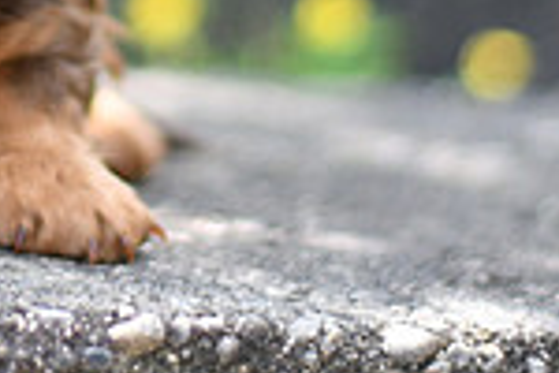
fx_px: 4503
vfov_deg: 4.7
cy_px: -338
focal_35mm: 290
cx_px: -112
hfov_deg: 7.1
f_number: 1.8
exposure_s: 1/500
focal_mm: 50
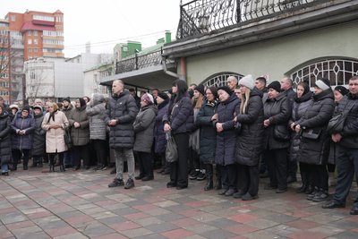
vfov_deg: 34.2
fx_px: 388
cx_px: 179
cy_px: 120
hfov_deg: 49.5
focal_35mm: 39
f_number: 4
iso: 250
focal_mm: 39
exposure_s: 1/160
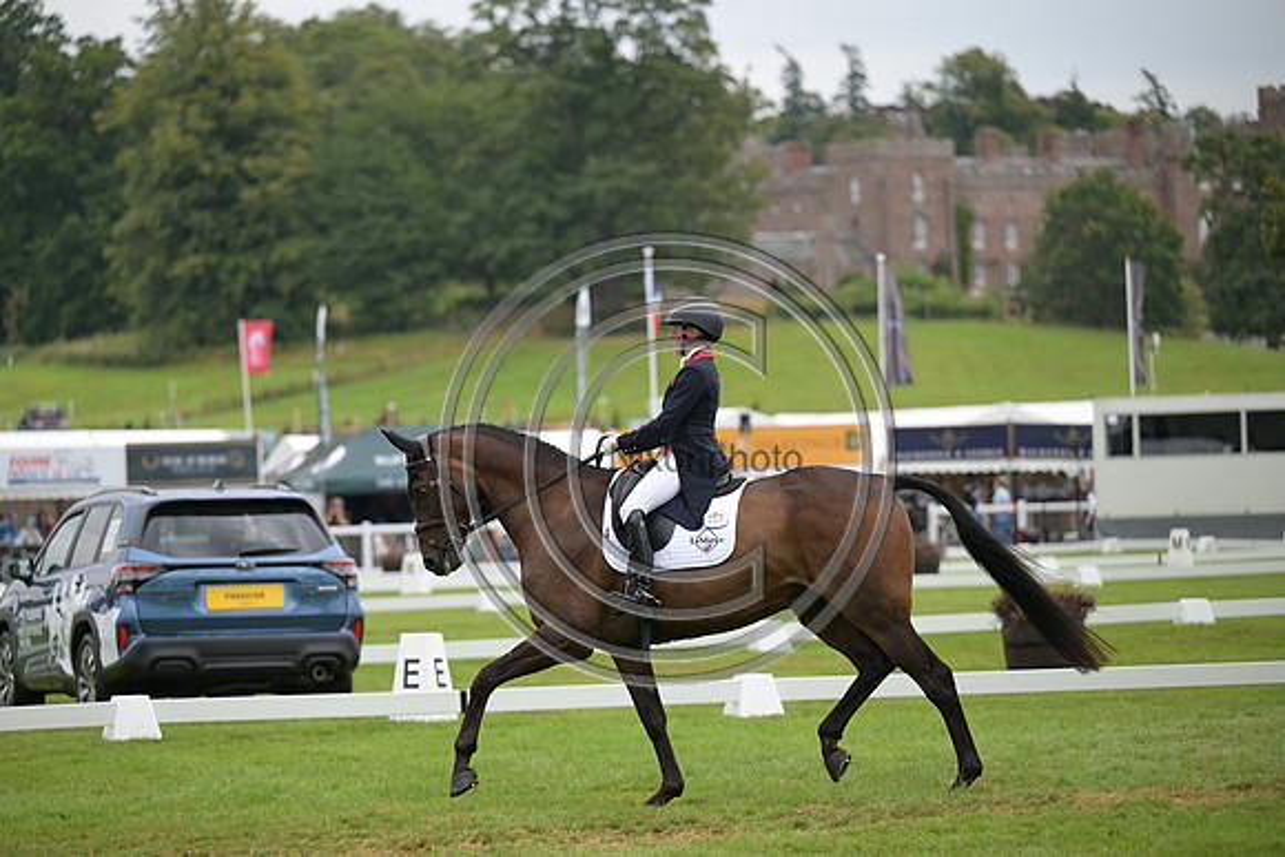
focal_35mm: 145
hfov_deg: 14.2
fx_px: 5177
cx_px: 642
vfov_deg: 9.5
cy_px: 428
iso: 250
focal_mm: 145
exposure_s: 1/1250
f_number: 3.2
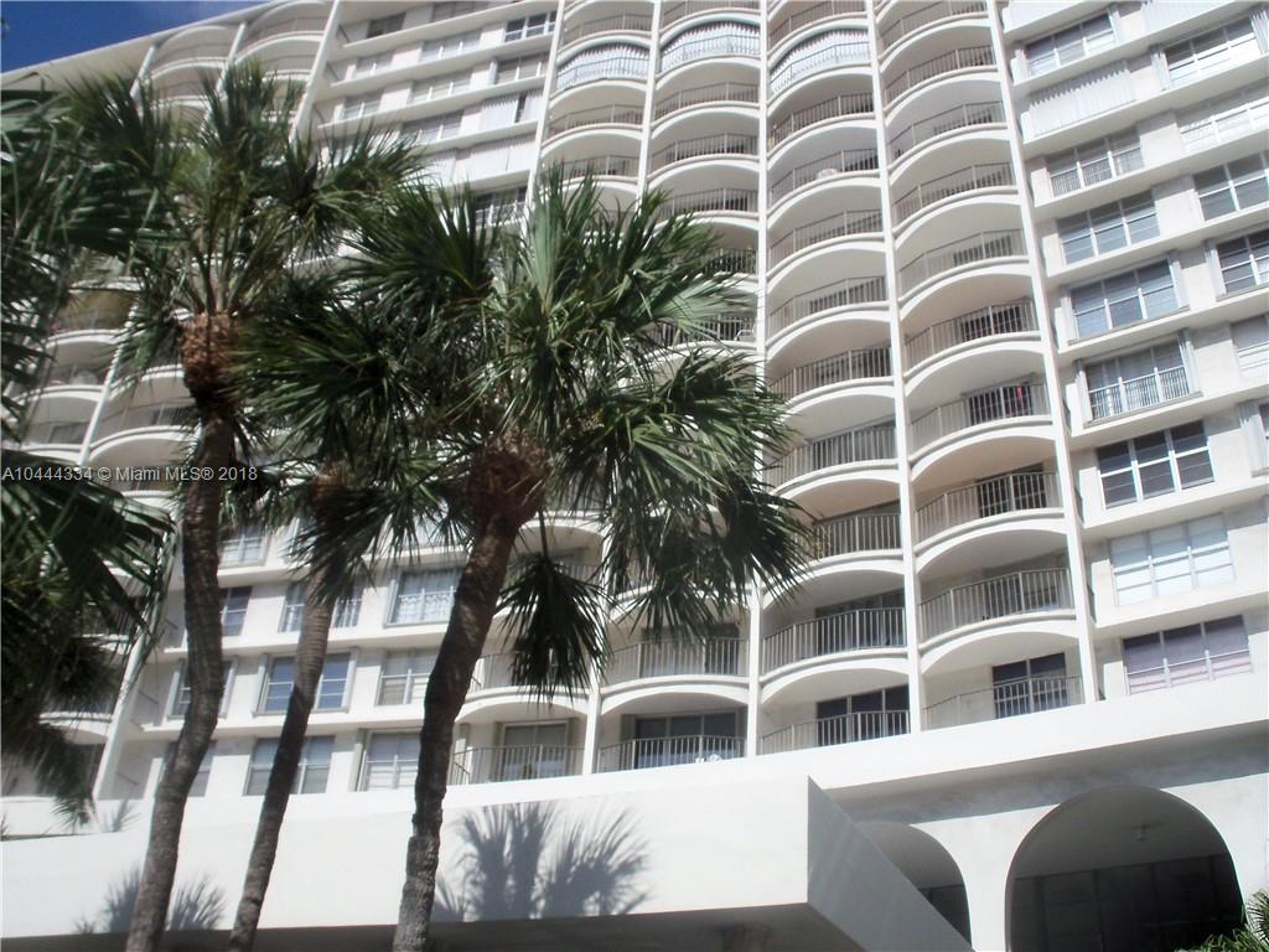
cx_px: 634
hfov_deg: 52.6
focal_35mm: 35
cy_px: 476
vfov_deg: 40.7
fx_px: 1283
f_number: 5.5
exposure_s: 1/640
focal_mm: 6.3
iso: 80
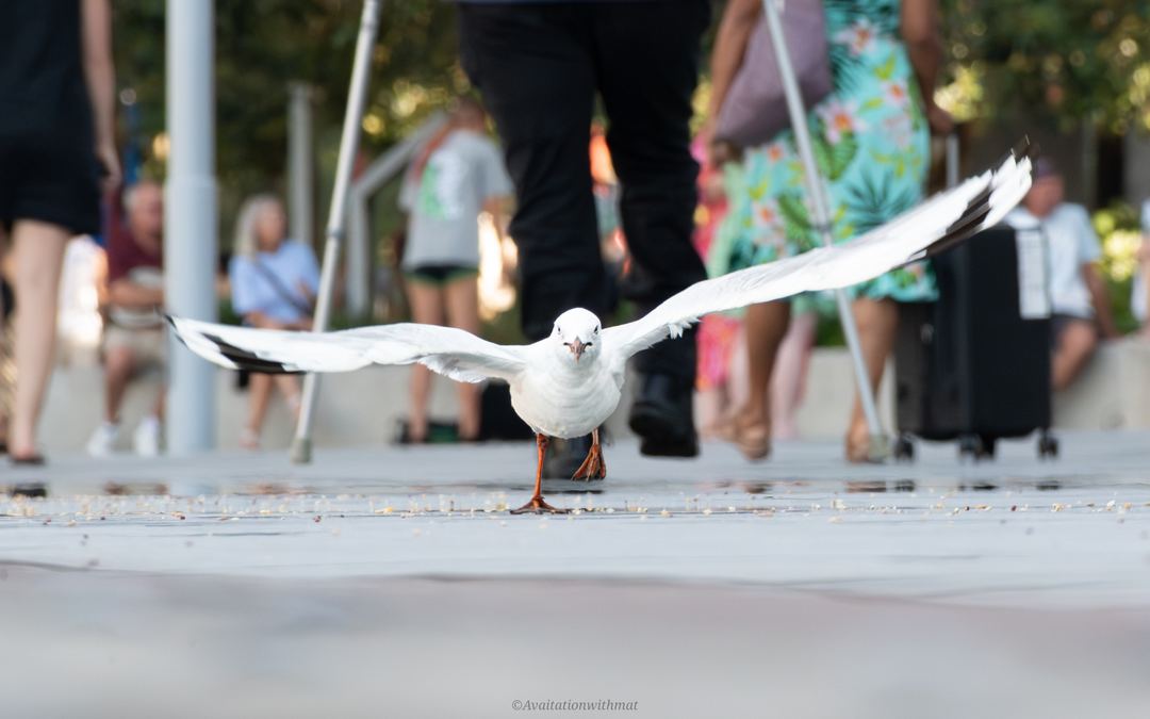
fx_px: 16104
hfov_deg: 4.1
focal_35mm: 514
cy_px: 332
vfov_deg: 2.6
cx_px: 638
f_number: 13
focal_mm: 300
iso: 11400
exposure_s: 1/1000
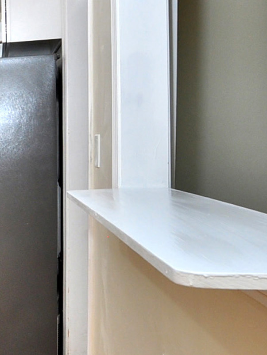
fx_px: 534
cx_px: -212
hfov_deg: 20.2
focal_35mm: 52
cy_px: 150
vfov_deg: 36.7
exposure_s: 1/50
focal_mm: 10
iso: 250
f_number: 5.6
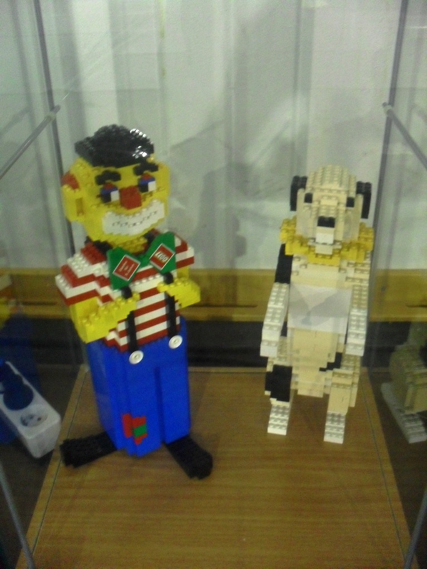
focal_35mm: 35
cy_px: 284
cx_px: 214
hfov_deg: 40.7
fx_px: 576
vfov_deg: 52.6
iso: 400
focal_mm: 6.3
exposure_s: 1/10
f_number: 3.2
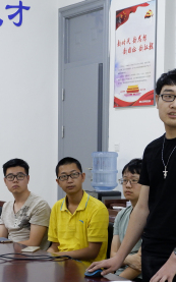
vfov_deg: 22.9
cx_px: 15
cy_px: 193
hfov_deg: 14.4
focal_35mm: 90
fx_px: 691
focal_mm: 24.9
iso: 1250
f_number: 4.4
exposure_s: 1/38
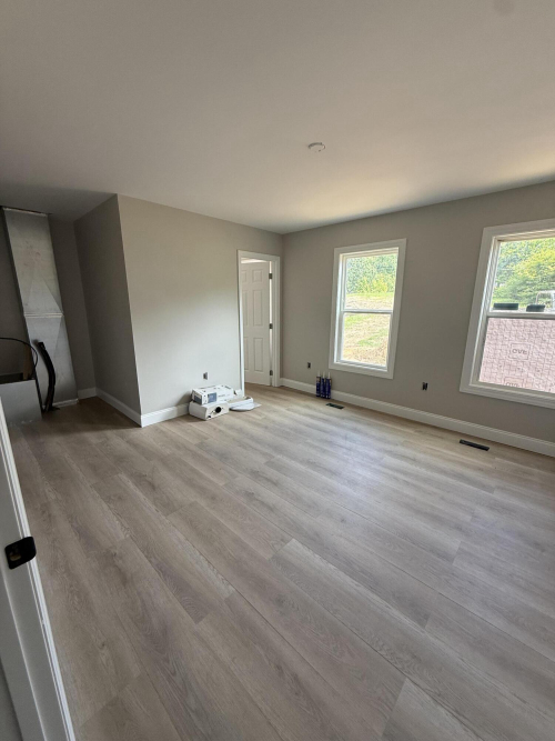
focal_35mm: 14
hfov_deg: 85.7
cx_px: 278
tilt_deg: -13.0
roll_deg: -0.6
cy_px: 370
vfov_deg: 102.1
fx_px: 299
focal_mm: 2.22
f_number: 2.2
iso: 100
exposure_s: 1/99
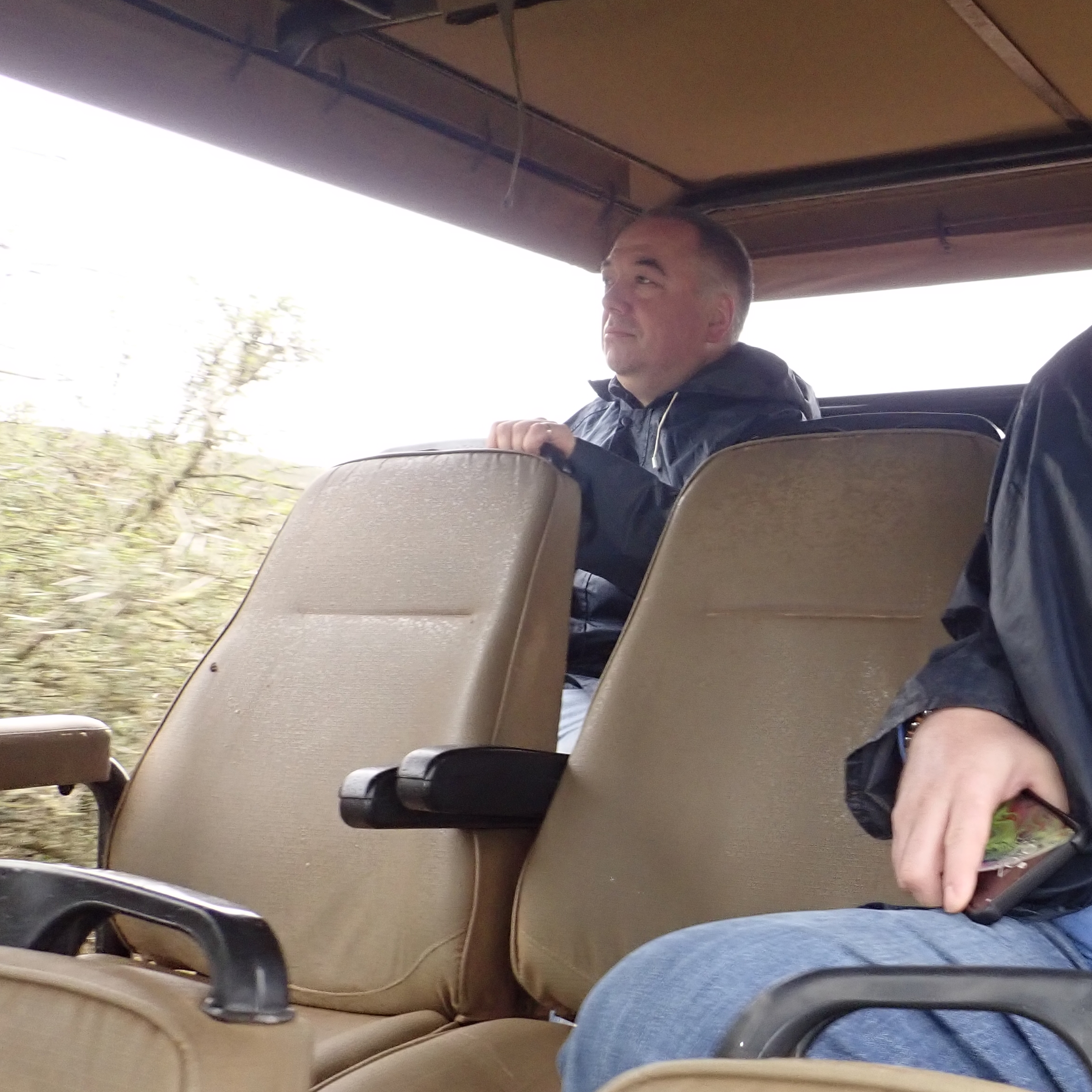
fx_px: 1356
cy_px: 614
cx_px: 888
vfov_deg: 43.8
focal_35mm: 38
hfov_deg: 41.8
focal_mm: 4.5
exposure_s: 1/80
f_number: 2.8
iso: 400
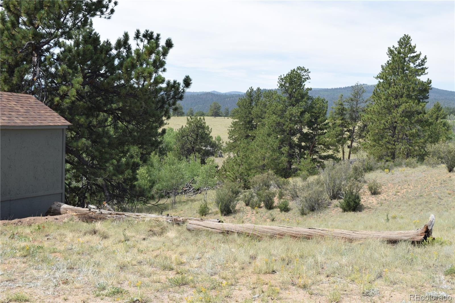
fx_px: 550
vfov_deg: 30.8
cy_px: 152
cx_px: 228
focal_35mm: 44
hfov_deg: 45.0
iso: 100
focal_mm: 29
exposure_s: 1/200
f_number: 8
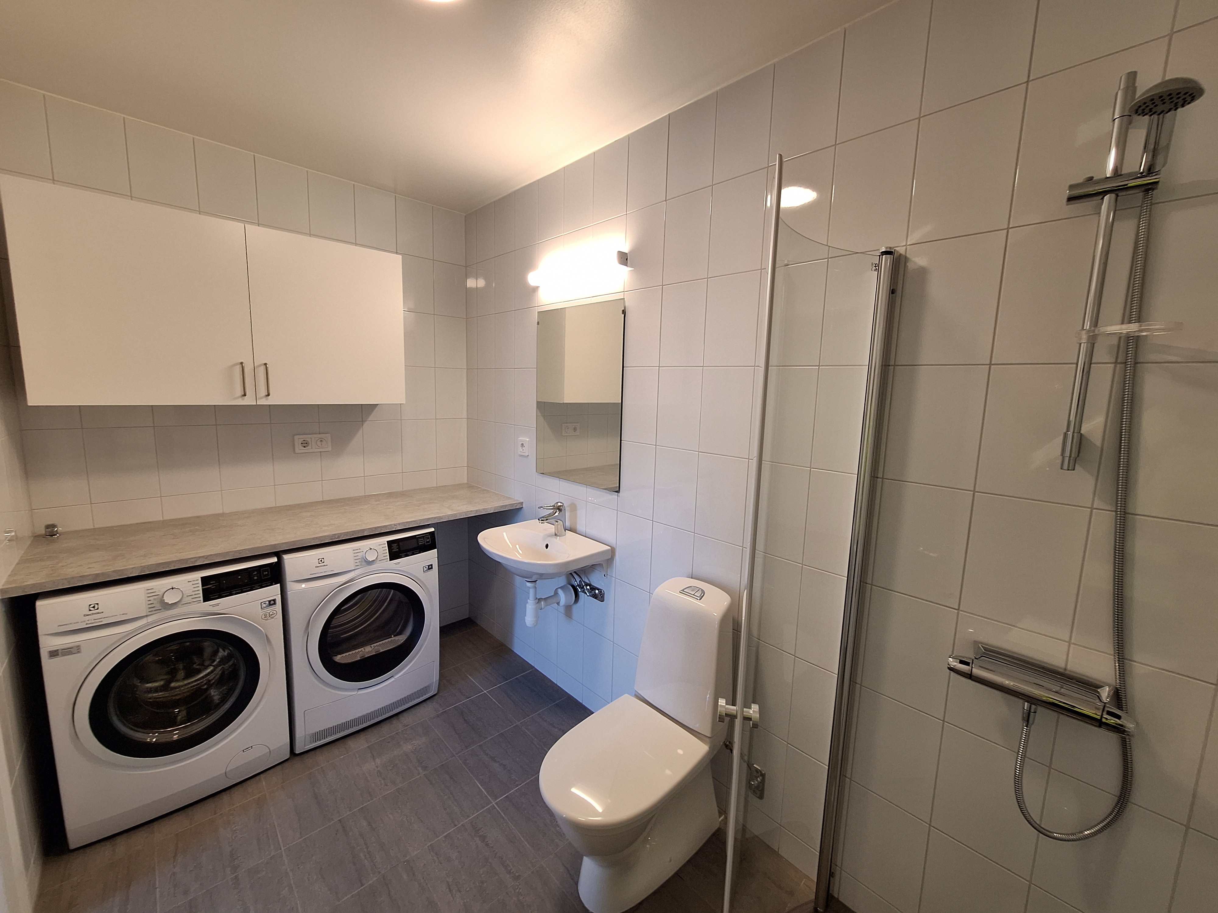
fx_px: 457
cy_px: 456
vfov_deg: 89.9
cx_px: 609
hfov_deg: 106.2
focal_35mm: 13
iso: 80
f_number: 2.2
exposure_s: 1/40
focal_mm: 1.74
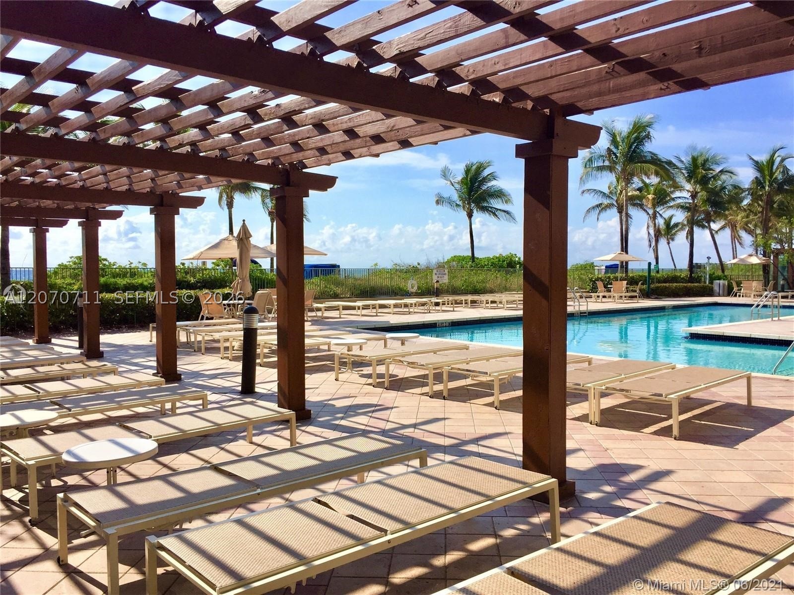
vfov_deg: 48.2
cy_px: 298
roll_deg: -1.7
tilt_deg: -1.1
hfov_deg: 61.7
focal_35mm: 29
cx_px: 397
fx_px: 665
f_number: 2.2
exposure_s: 1/3049
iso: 32
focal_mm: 4.15
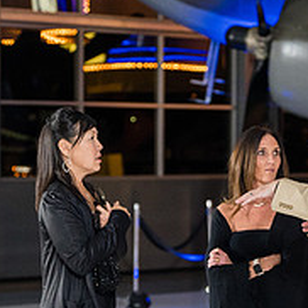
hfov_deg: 9.2
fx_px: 1913
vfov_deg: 9.2
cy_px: 248
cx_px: 269
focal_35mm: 190
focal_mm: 70
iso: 3200
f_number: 2.8
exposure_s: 1/250
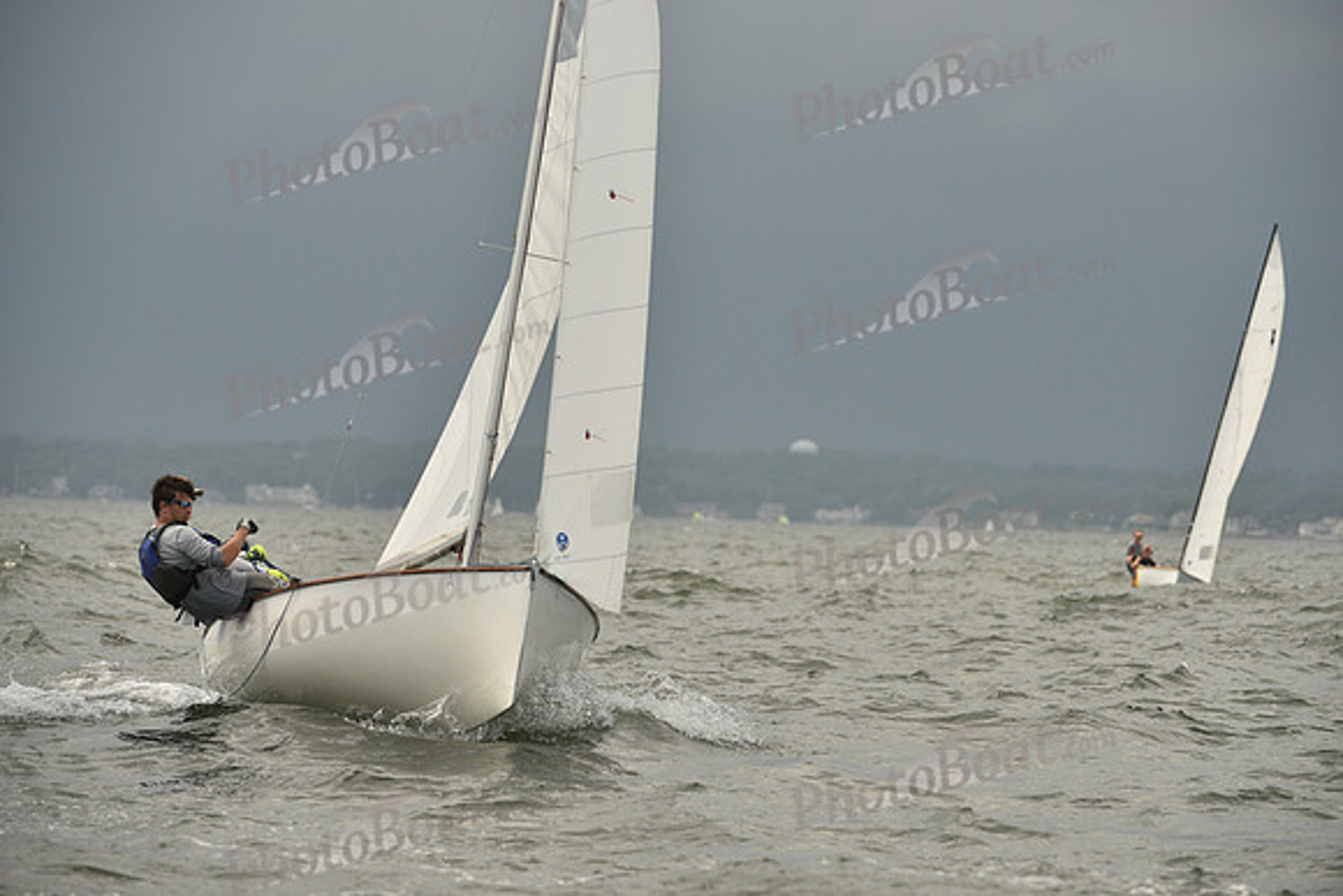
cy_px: 448
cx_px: 672
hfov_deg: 9.4
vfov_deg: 6.2
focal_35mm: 220
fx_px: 8209
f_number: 6.3
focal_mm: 220
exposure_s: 1/1600
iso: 320
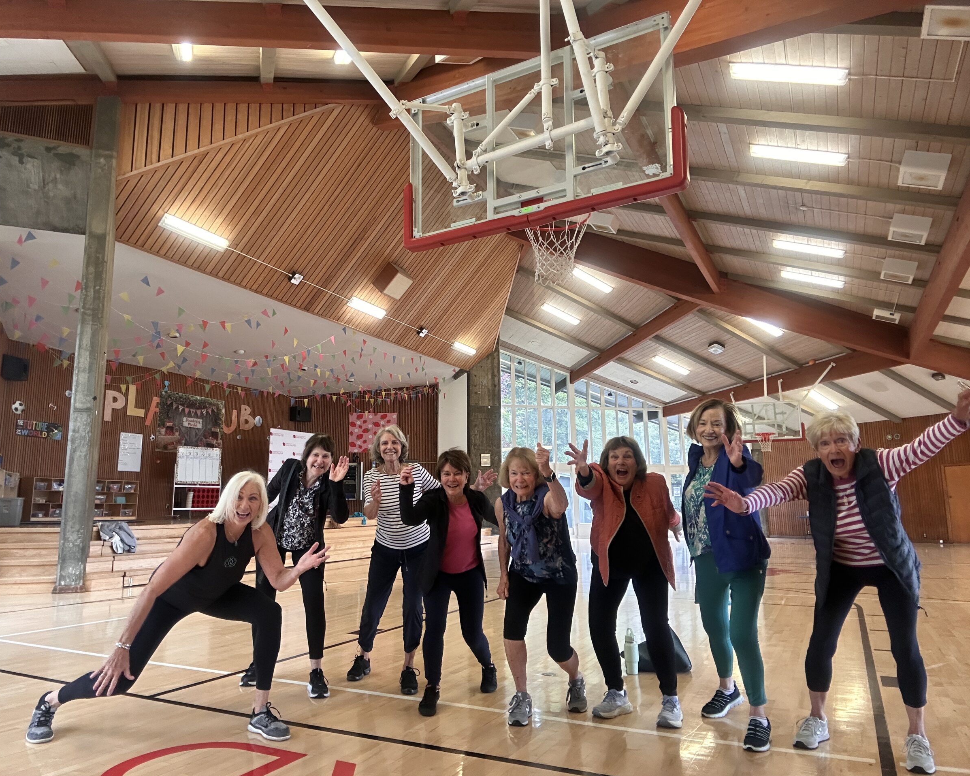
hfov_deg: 70.2
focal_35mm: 24
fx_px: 689
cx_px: 454
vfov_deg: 58.8
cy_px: 388
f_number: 1.9
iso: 200
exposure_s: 1/60
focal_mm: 2.69
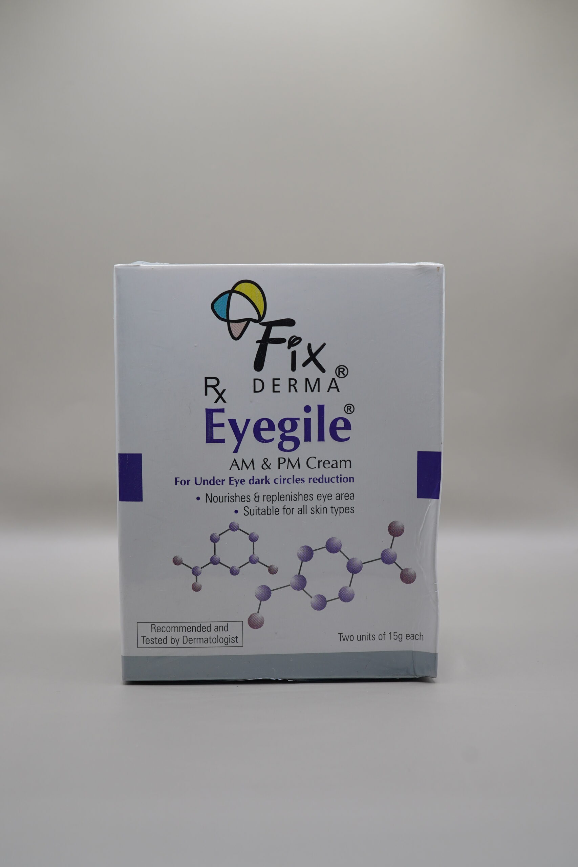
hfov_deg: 36.9
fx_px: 867
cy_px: 434
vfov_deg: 53.1
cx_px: 289
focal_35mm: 36
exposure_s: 1/80
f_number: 6.3
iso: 200
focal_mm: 24
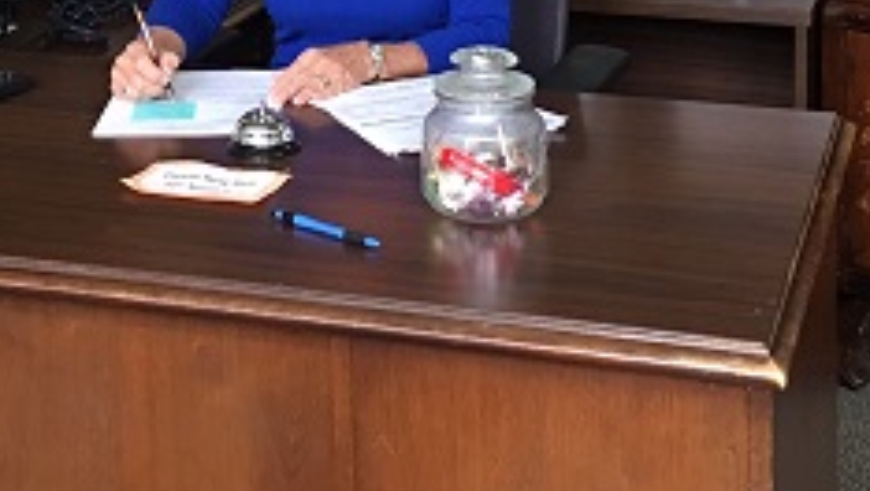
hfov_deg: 26.1
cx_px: 353
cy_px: -227
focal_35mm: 81
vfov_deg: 14.1
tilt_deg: -5.2
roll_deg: +0.5
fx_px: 1870
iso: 50
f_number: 2.2
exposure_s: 1/15
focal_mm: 4.15
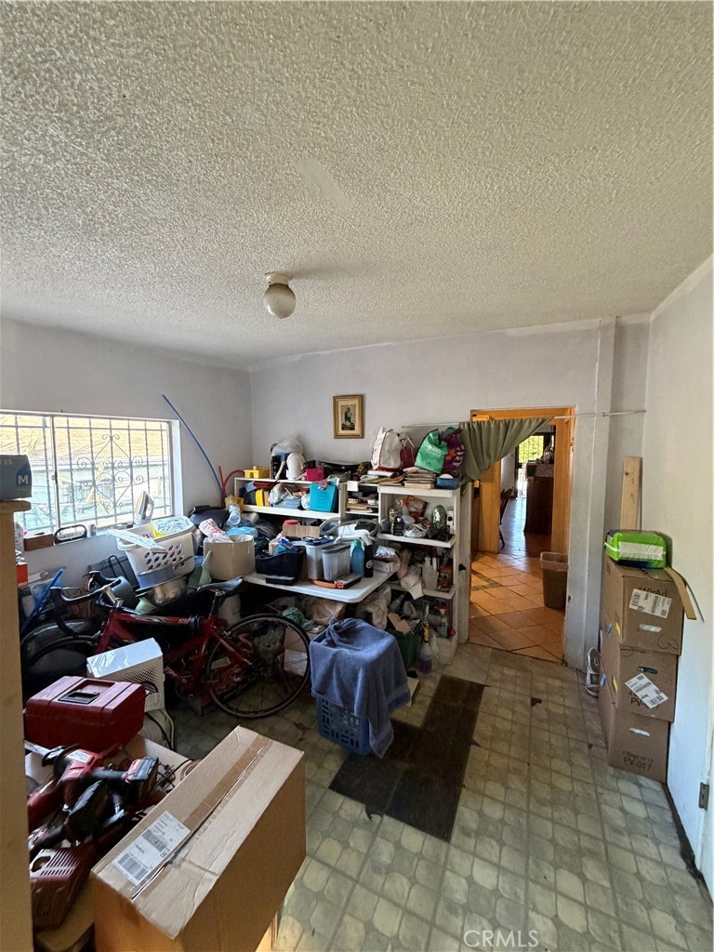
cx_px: 357
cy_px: 476
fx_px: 385
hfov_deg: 85.7
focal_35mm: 14
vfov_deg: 102.1
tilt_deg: -3.7
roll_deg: -0.5
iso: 500
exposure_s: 1/60
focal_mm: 2.22
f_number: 2.2
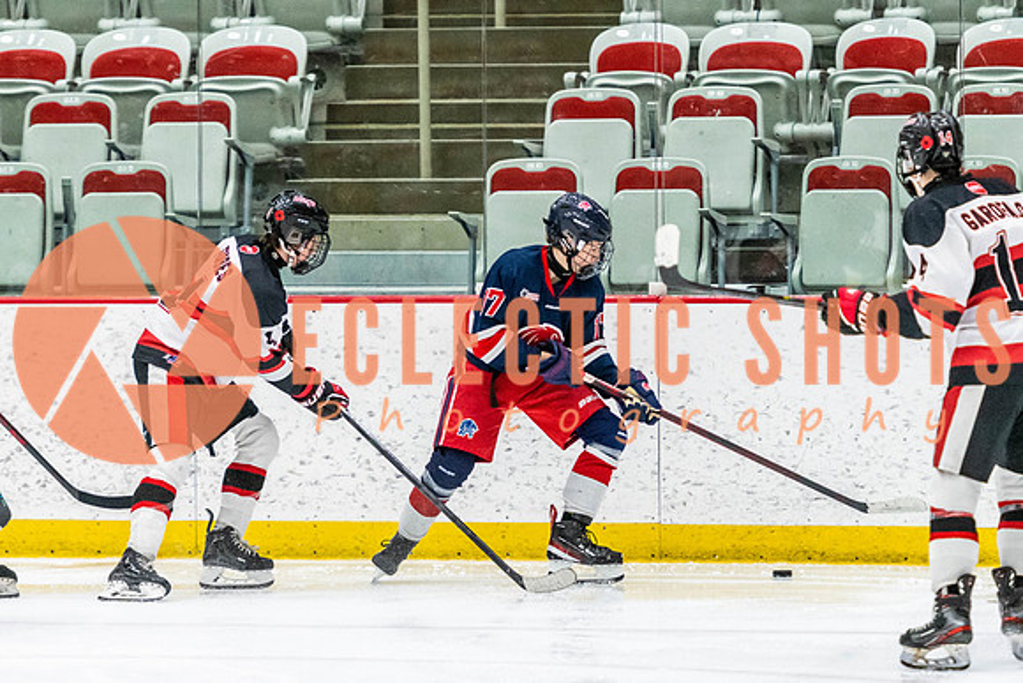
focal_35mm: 265
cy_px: 369
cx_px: 523
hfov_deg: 7.8
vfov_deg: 5.2
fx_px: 7538
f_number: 2.8
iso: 2800
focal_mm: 145
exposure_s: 1/640
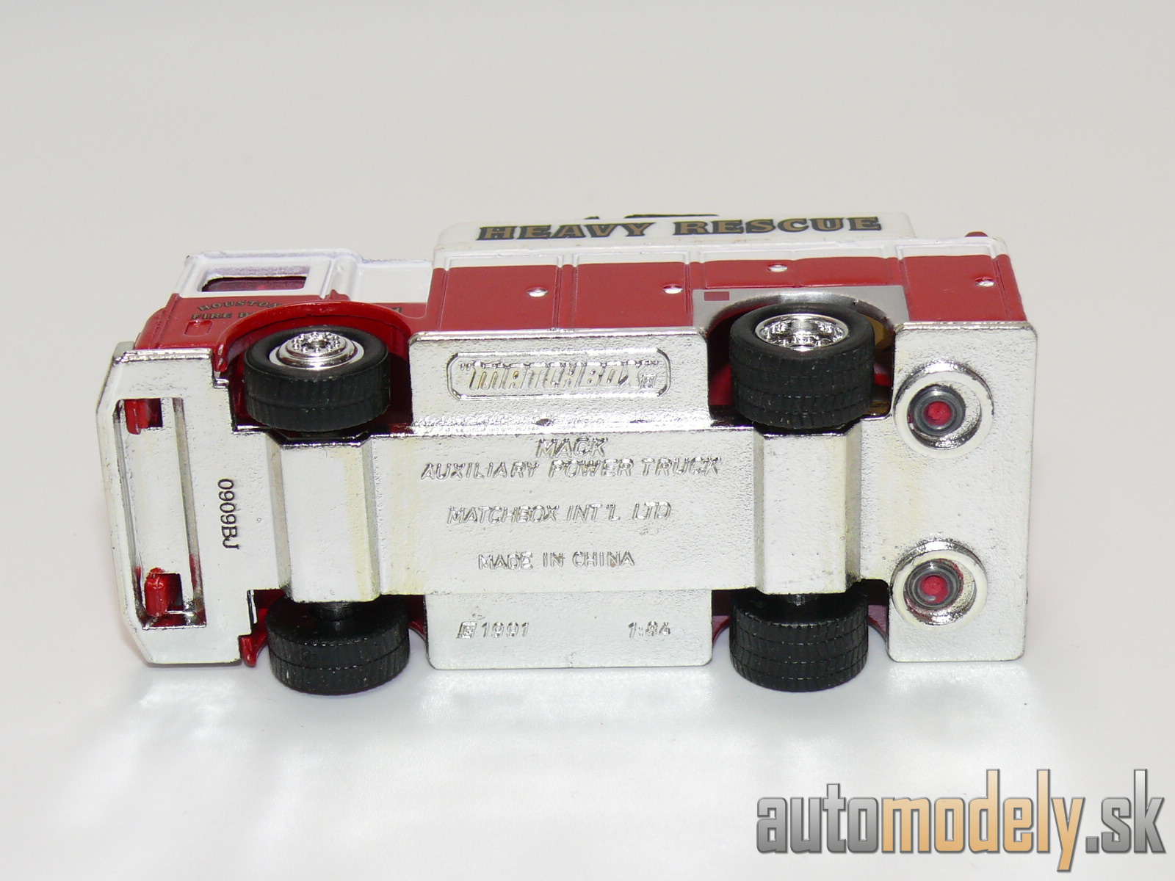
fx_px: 3021
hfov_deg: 22.0
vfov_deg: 16.6
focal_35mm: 89
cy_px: 440
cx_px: 588
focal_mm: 12.5
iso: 100
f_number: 4
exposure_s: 1/30
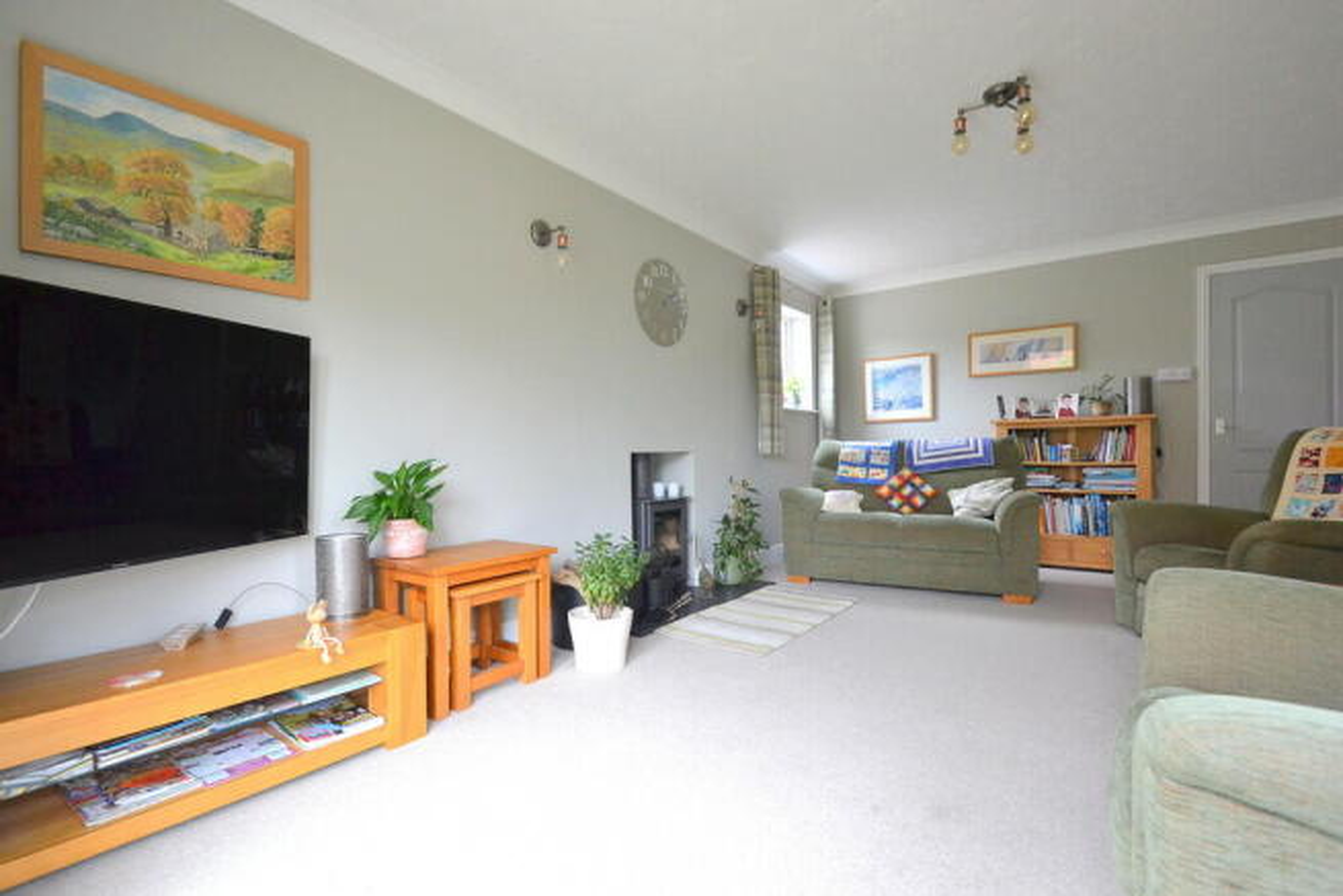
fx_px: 560
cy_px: 448
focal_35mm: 15
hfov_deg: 100.4
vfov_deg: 77.4
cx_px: 672
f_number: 5
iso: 1600
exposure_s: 1/30
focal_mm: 10
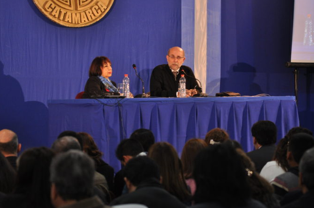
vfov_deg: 9.3
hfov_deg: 13.9
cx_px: 160
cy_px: 104
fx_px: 1285
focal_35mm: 148
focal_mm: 95
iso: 800
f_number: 4.5
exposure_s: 1/50
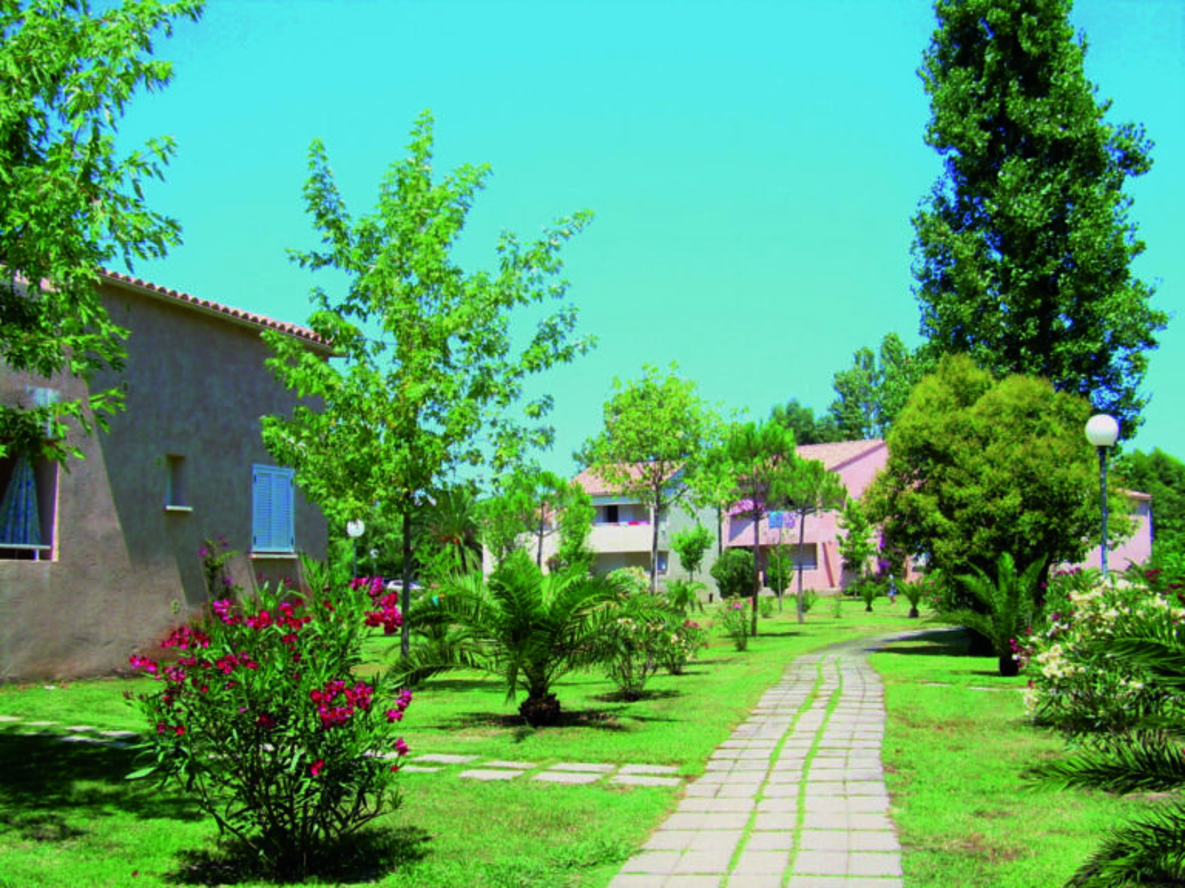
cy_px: 444
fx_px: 1301
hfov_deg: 49.0
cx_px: 592
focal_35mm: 38
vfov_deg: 37.7
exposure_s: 1/297
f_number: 4.6
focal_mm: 6.3
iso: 50
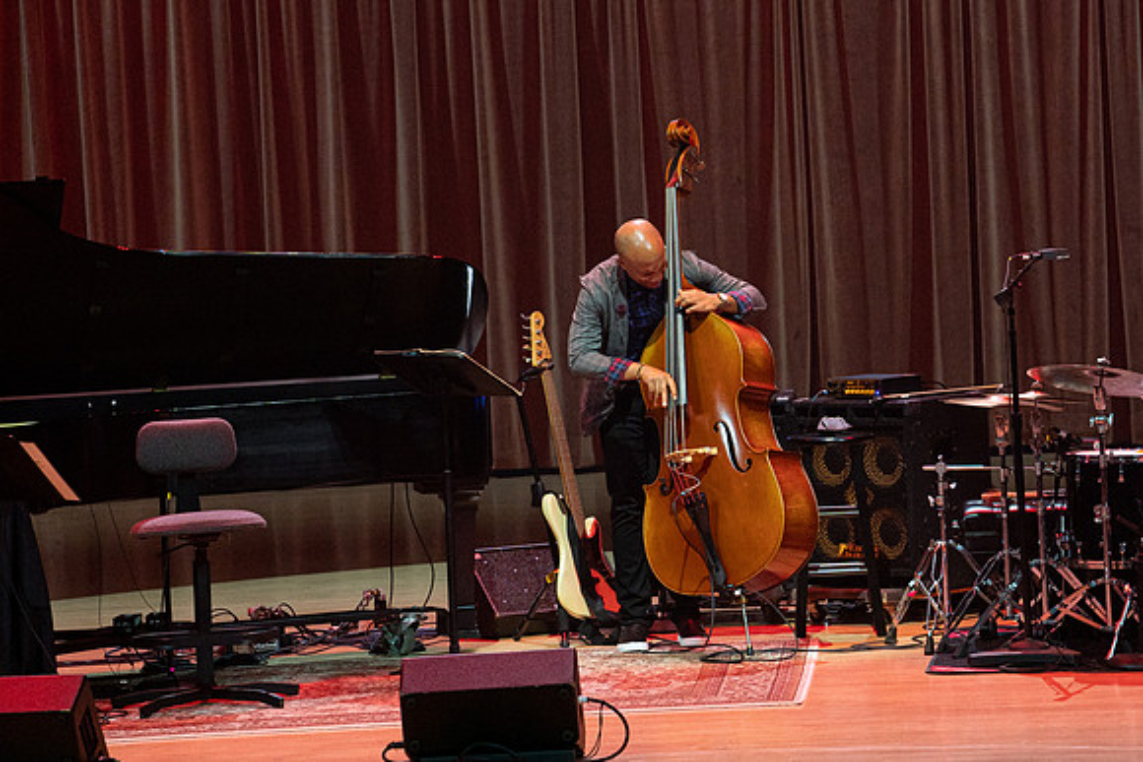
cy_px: 259
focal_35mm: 289
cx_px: 774
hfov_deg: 7.1
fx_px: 9186
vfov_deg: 4.8
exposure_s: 1/250
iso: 2500
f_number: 5.6
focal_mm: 200
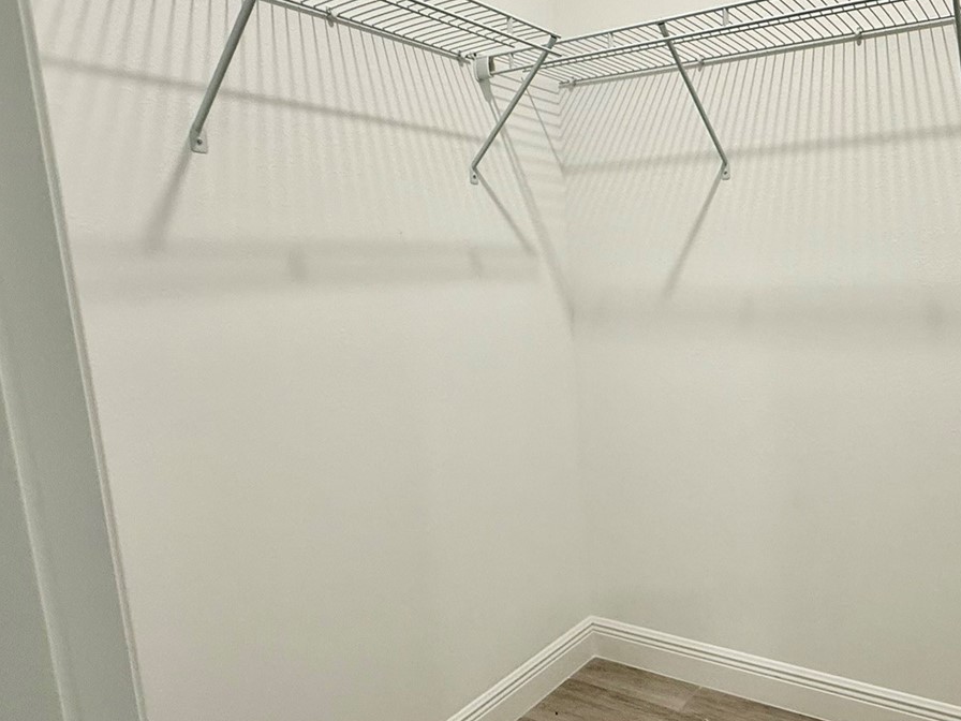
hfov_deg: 64.0
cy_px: 360
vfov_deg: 54.9
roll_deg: +1.8
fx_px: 694
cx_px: 754
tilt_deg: -6.8
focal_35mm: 25
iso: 160
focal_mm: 2.22
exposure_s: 1/120
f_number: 2.2
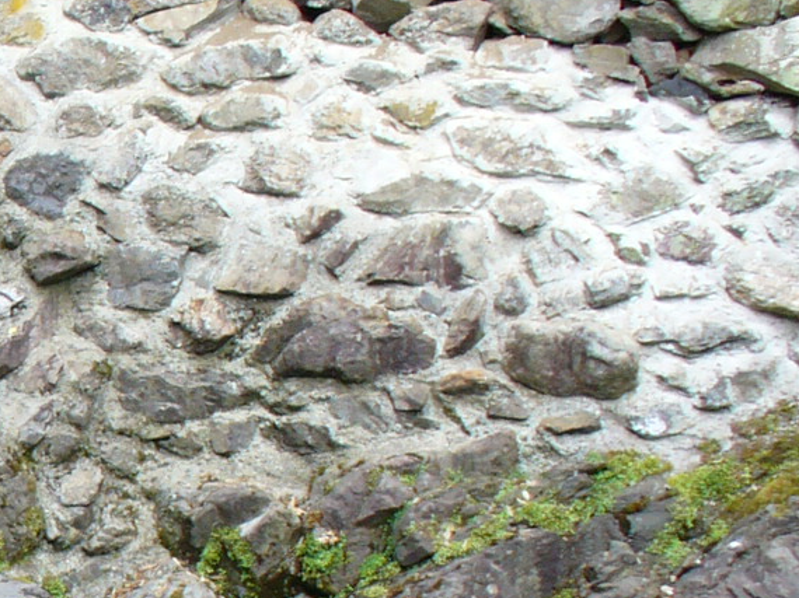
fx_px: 3069
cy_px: 606
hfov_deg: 13.8
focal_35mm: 133
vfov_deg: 11.0
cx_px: -457
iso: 80
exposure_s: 1/80
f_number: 2.8
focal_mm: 6.1
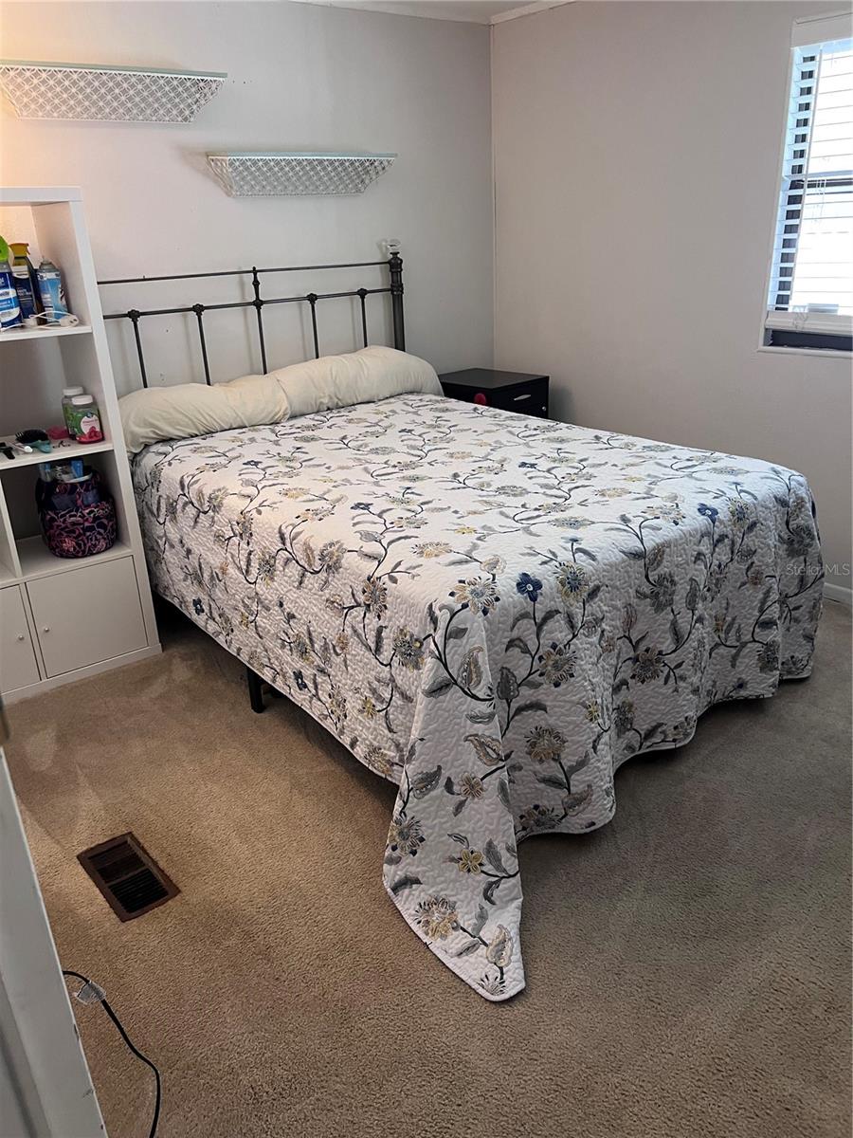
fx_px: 854
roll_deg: +1.9
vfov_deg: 67.3
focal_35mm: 26
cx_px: 426
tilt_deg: -20.4
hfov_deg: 53.1
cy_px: 569
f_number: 1.5
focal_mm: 5.7
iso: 320
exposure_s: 1/60
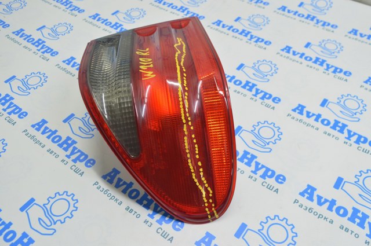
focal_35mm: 33
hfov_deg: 57.3
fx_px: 340
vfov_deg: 39.9
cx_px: 186
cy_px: 123
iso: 400
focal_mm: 22
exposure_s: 1/20
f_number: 5.6
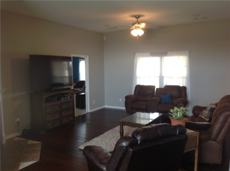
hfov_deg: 52.7
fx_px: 232
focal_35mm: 35
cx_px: 115
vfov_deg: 40.6
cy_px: 86
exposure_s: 1/15
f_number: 2.4
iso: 80
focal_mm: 4.28
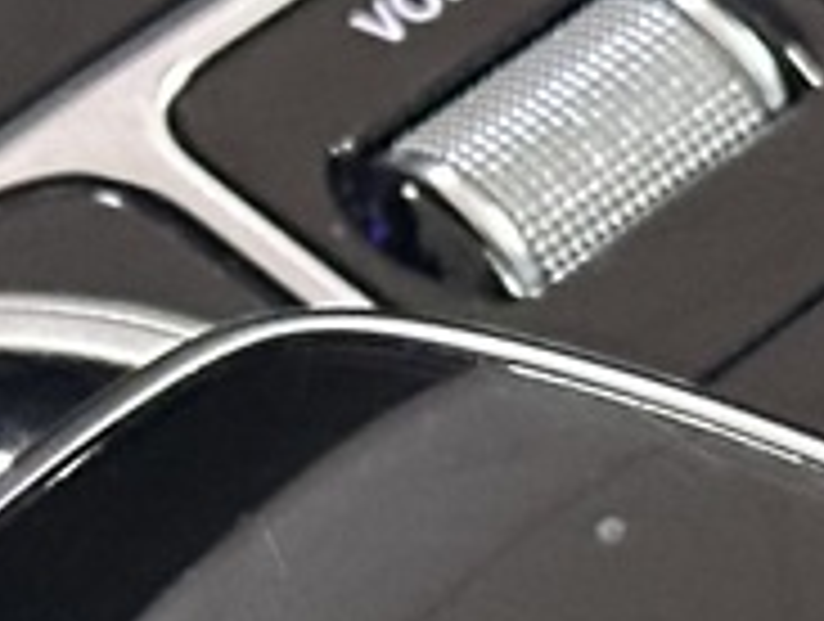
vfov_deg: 3.9
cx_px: 342
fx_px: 8992
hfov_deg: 5.2
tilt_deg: -58.5
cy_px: 981
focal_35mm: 377
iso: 640
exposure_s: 1/26
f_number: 1.78
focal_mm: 6.86
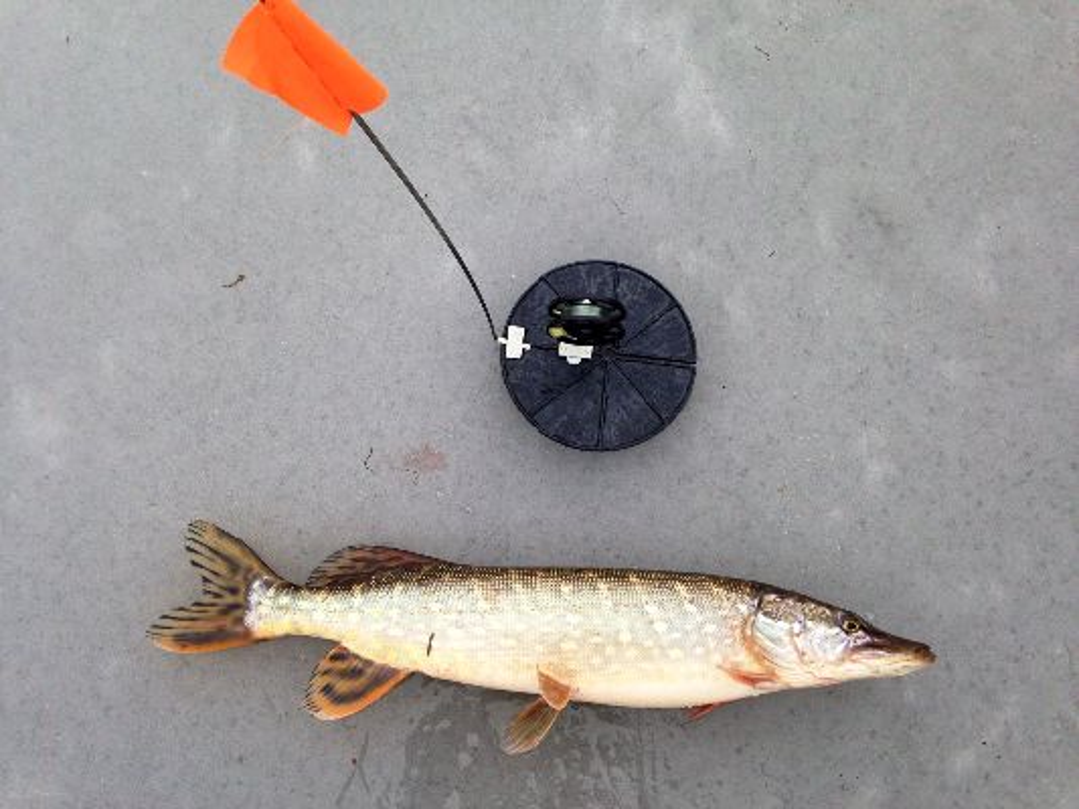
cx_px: 540
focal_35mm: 33
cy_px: 404
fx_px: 1029
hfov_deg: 55.3
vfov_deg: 43.0
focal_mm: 4.12
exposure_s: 1/176
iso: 50
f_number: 2.4
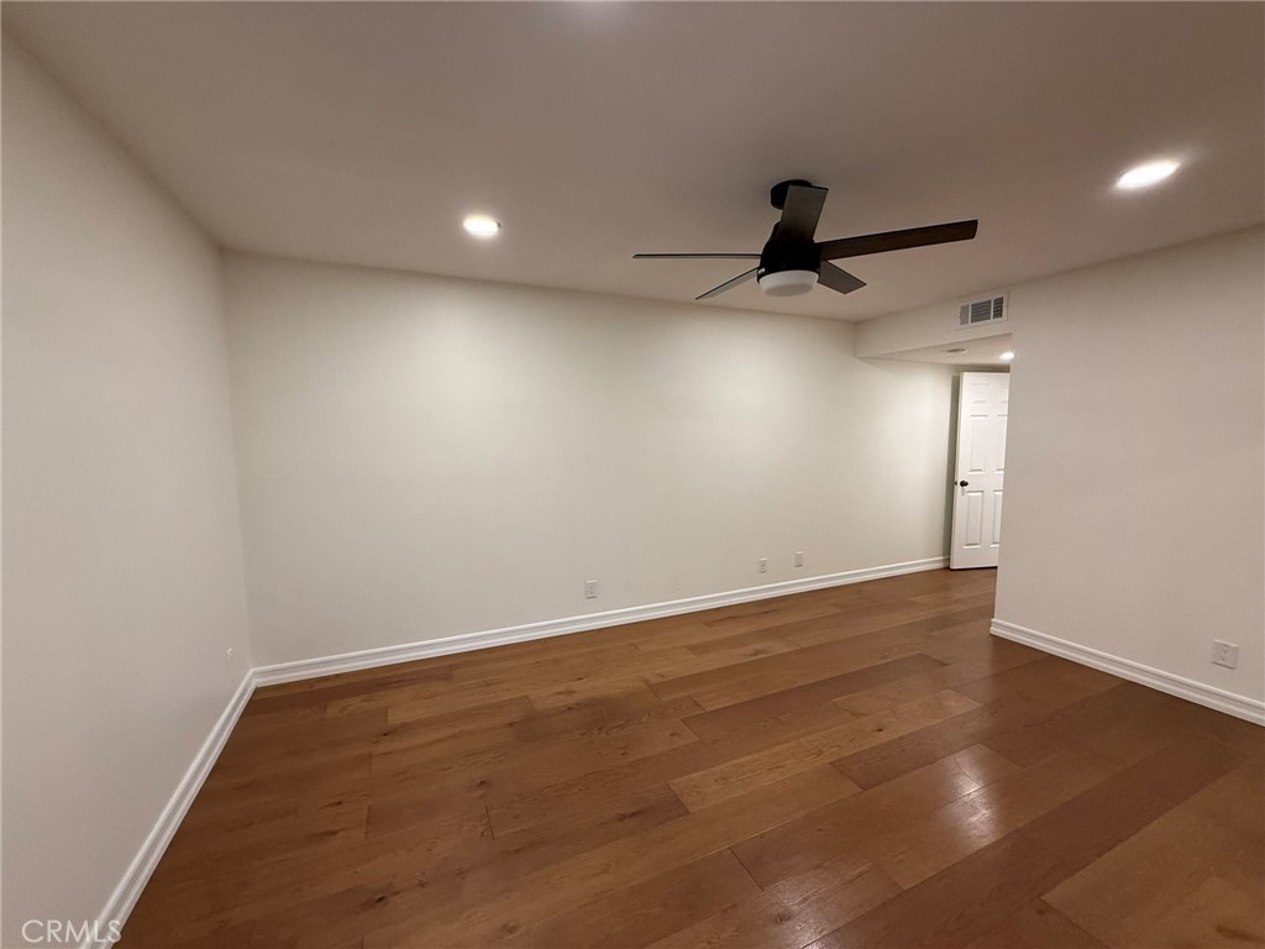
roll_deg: +0.6
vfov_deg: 85.7
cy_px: 474
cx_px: 632
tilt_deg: -4.1
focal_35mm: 14
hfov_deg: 102.1
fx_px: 512
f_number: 2.2
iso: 250
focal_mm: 2.22
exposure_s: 1/120
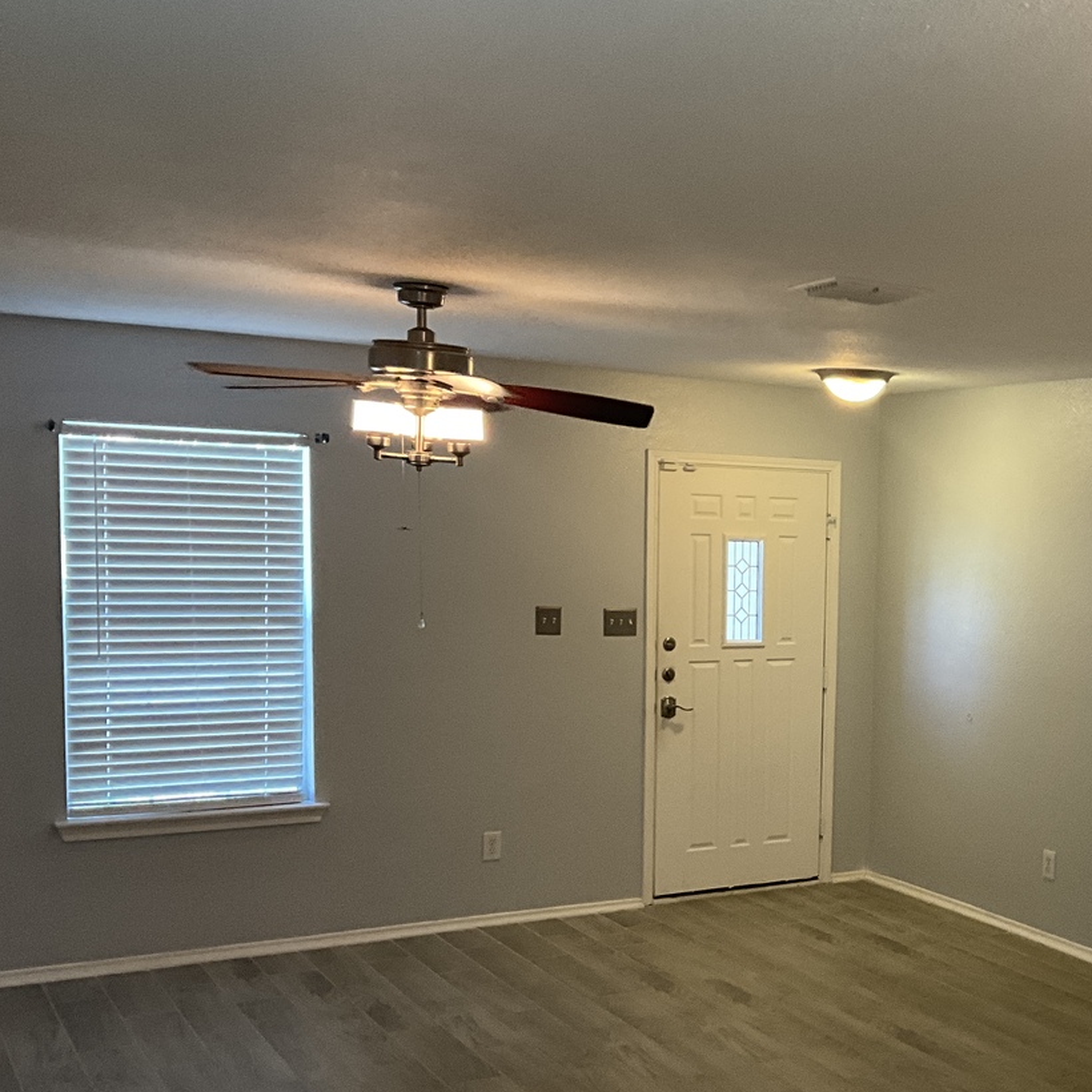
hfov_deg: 35.9
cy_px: 700
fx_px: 1606
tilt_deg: -7.0
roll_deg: -2.1
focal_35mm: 45
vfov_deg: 37.3
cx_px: 916
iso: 100
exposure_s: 1/60
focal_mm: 3
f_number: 1.8
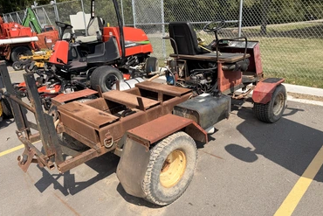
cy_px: 111
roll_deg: +6.4
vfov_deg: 48.0
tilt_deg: -15.9
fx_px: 242
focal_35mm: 27
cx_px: 168
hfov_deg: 67.3
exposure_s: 1/3759
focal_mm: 6.76
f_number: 1.78
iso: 80
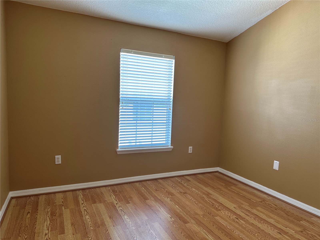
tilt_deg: -4.4
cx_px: 160
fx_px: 222
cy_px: 120
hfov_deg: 71.6
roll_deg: -2.4
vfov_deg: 56.8
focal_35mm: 24
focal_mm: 6.86
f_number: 1.78
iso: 125
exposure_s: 1/60
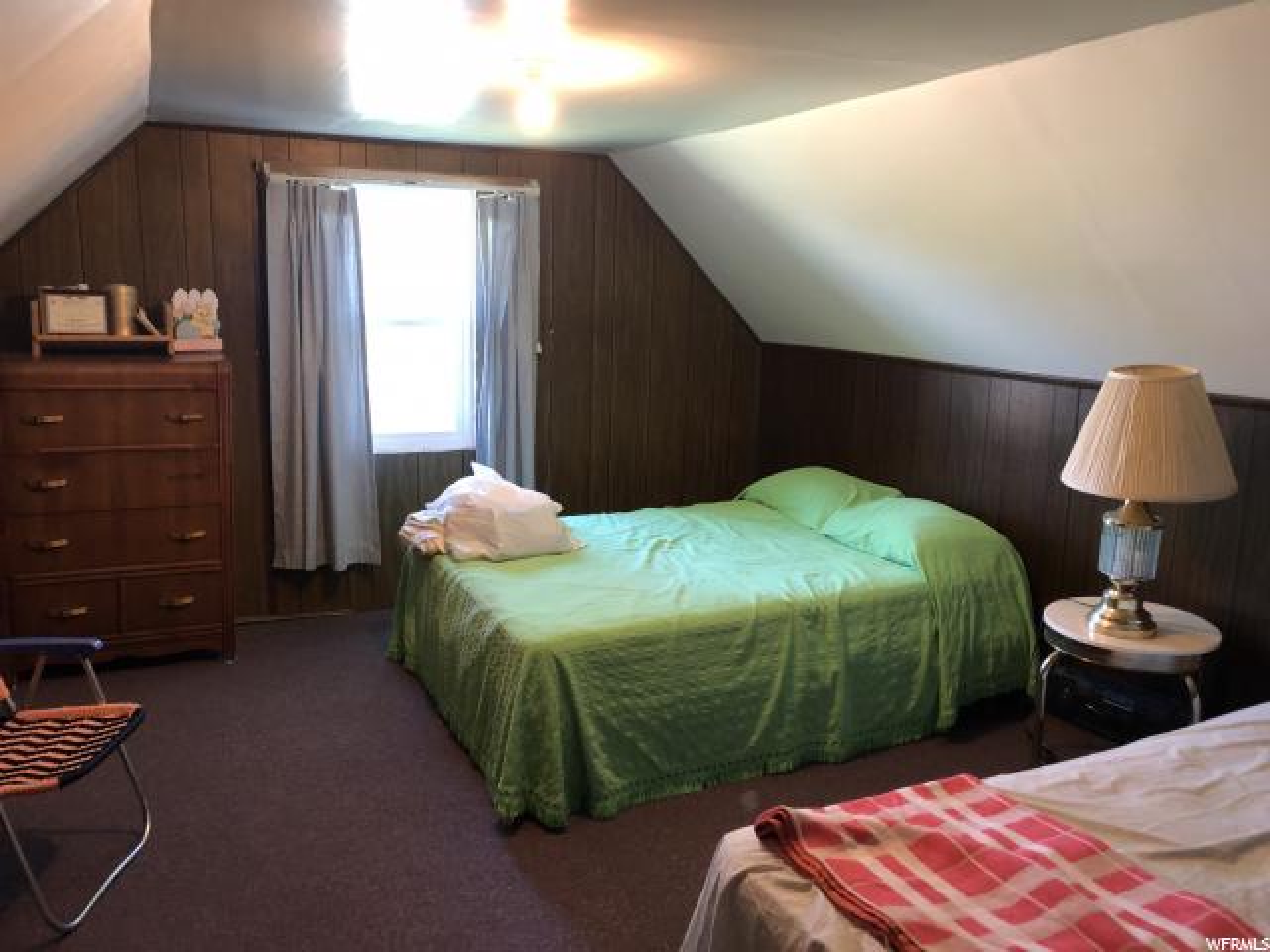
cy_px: 476
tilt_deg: -11.3
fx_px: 1027
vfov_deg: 49.7
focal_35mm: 28
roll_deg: -1.4
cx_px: 635
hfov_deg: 63.4
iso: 100
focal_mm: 3.99
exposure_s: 1/15
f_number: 1.8
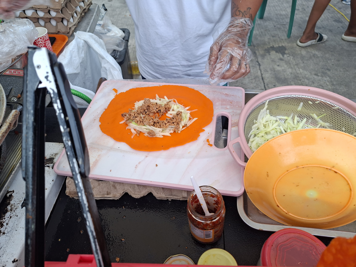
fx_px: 237
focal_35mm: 23
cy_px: 134
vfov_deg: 58.9
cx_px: 178
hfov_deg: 73.9
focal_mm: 5.54
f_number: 1.8
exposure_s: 1/100
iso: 64
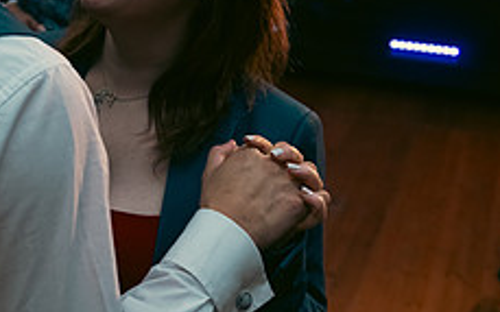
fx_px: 845
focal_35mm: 62
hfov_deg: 31.1
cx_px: 31
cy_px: 58
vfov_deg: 20.7
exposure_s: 1/160
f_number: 3.5
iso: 800
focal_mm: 24
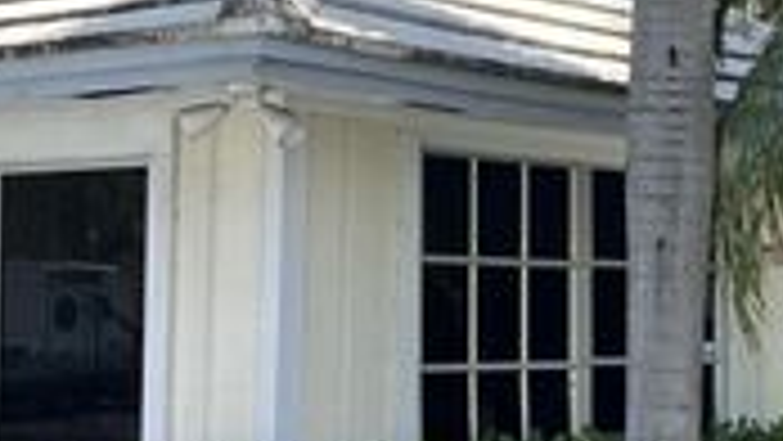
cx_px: 900
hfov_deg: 19.5
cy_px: 189
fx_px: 2160
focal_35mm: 104
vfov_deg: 11.7
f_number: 1.6
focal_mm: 5.1
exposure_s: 1/928
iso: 50
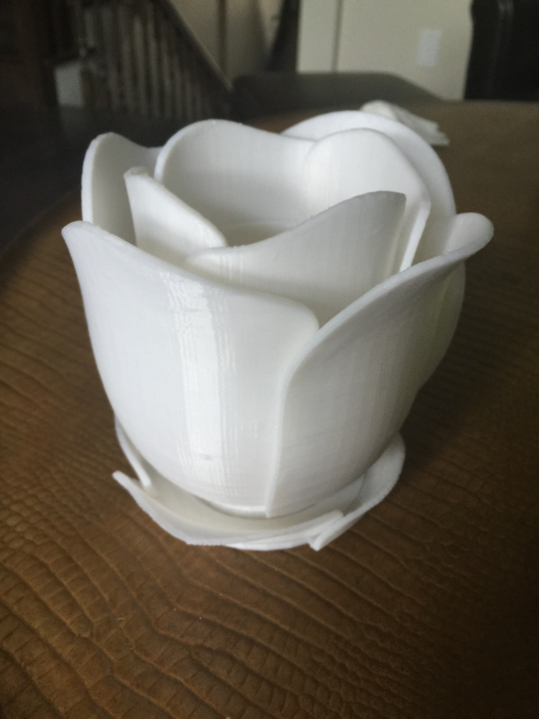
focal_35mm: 29
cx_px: 270
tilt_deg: -34.7
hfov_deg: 48.2
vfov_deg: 61.7
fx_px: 602
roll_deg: -2.7
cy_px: 360
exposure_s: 1/15
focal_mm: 4.15
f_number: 2.2
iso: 80
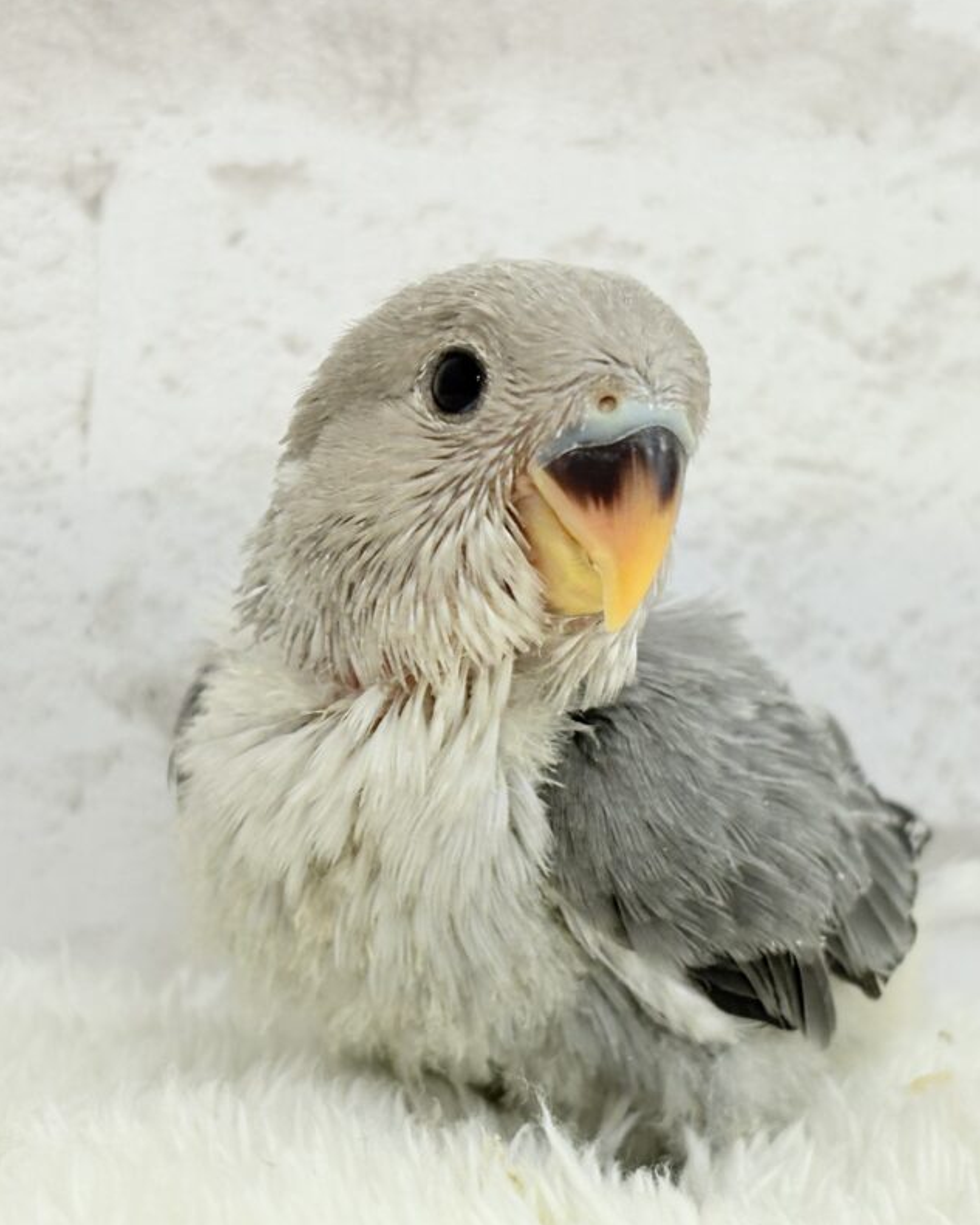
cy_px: 686
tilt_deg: -6.7
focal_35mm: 77
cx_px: 576
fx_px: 2791
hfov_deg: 19.9
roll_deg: -2.5
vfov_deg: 24.7
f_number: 1.6
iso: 32
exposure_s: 1/50
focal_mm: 5.96
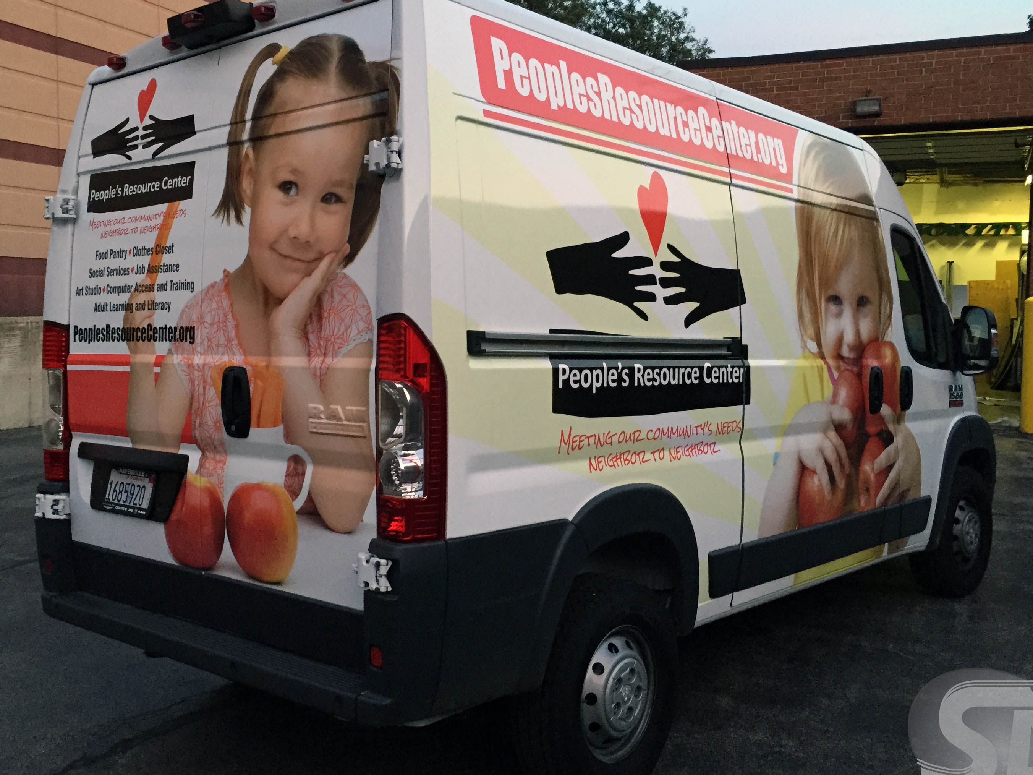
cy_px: 365
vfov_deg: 40.7
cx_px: 480
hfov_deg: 52.6
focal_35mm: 35
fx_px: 1044
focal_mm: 4.15
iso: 200
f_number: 2.2
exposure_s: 1/30
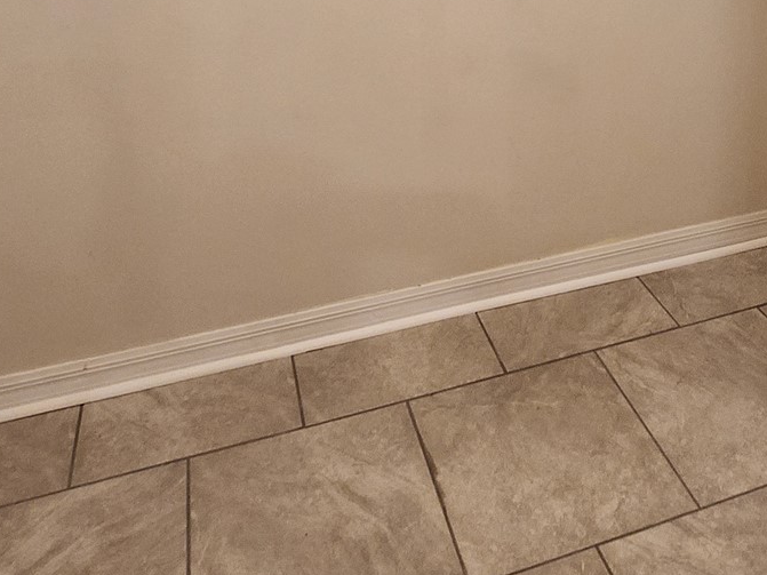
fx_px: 687
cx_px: 514
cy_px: -81
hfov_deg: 57.0
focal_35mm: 31
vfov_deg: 37.0
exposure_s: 1/60
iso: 160
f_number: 2.2
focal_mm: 1.7
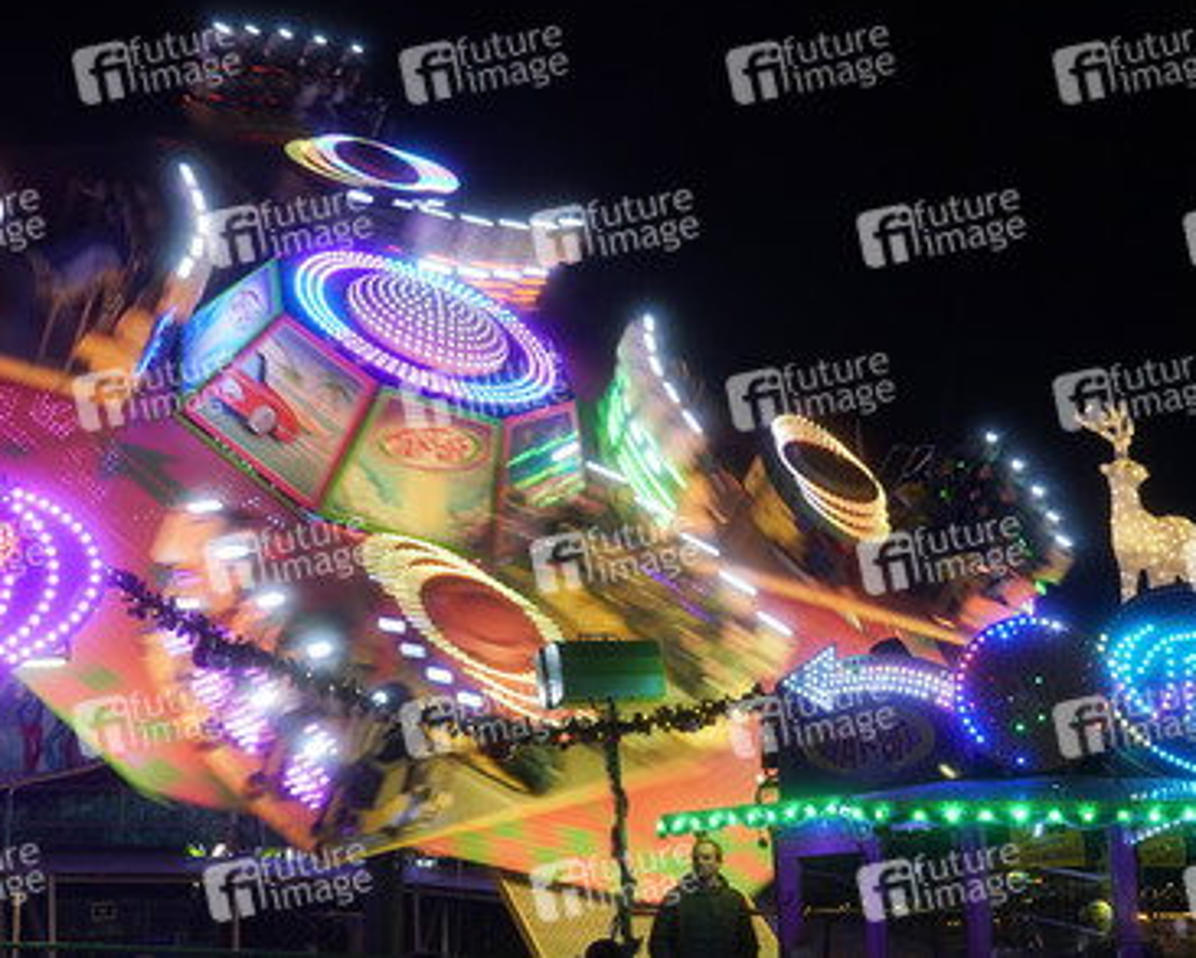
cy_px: 474
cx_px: 528
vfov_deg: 29.2
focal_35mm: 52
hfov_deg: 35.9
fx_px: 1841
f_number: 10
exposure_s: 1/25
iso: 640
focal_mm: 30
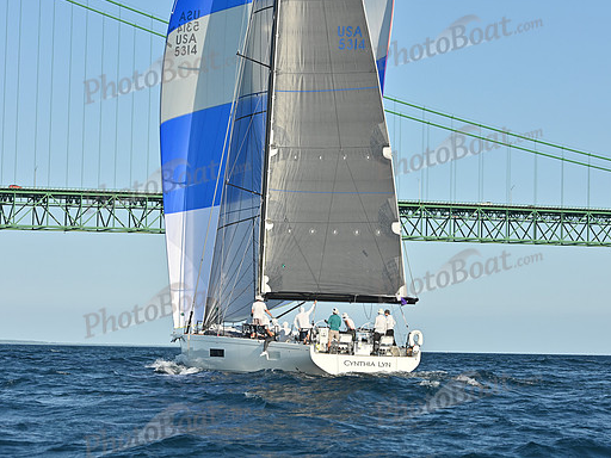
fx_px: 1924
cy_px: 228
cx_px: 314
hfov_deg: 18.0
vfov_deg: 13.6
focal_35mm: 109
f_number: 8
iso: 320
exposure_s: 1/1600
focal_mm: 100
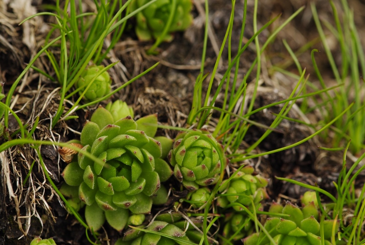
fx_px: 1295
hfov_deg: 16.0
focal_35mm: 128
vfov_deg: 10.8
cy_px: 122
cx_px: 182
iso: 200
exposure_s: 1/200
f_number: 8
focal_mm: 85
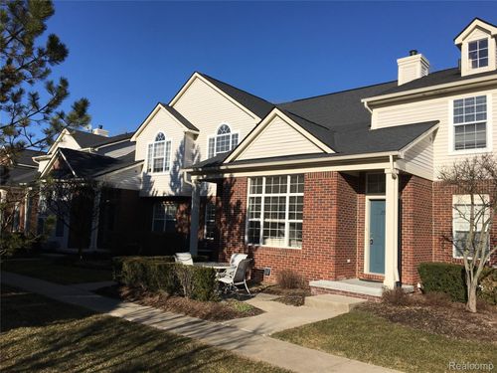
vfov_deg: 48.2
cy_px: 186
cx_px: 248
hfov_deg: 61.7
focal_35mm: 29
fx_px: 416
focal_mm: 4.15
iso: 25
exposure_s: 1/3077
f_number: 2.2
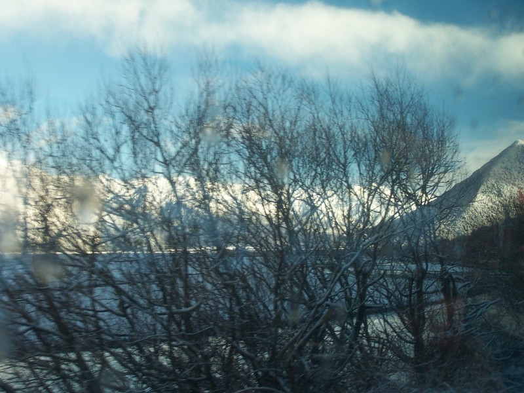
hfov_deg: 32.7
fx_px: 893
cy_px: 196
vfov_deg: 24.8
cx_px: 262
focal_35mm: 59
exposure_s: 1/250
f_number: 3.2
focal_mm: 9.8
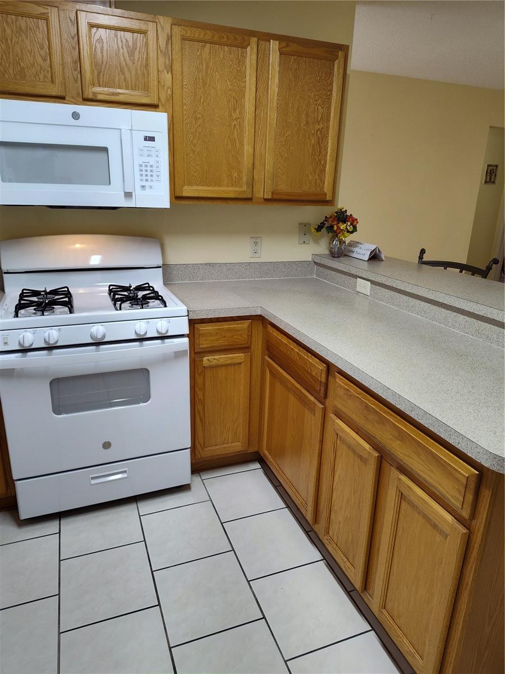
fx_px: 447
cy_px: 337
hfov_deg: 58.9
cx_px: 252
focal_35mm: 23
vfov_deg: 73.9
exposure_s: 1/120
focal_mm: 5.56
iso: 469
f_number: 1.8
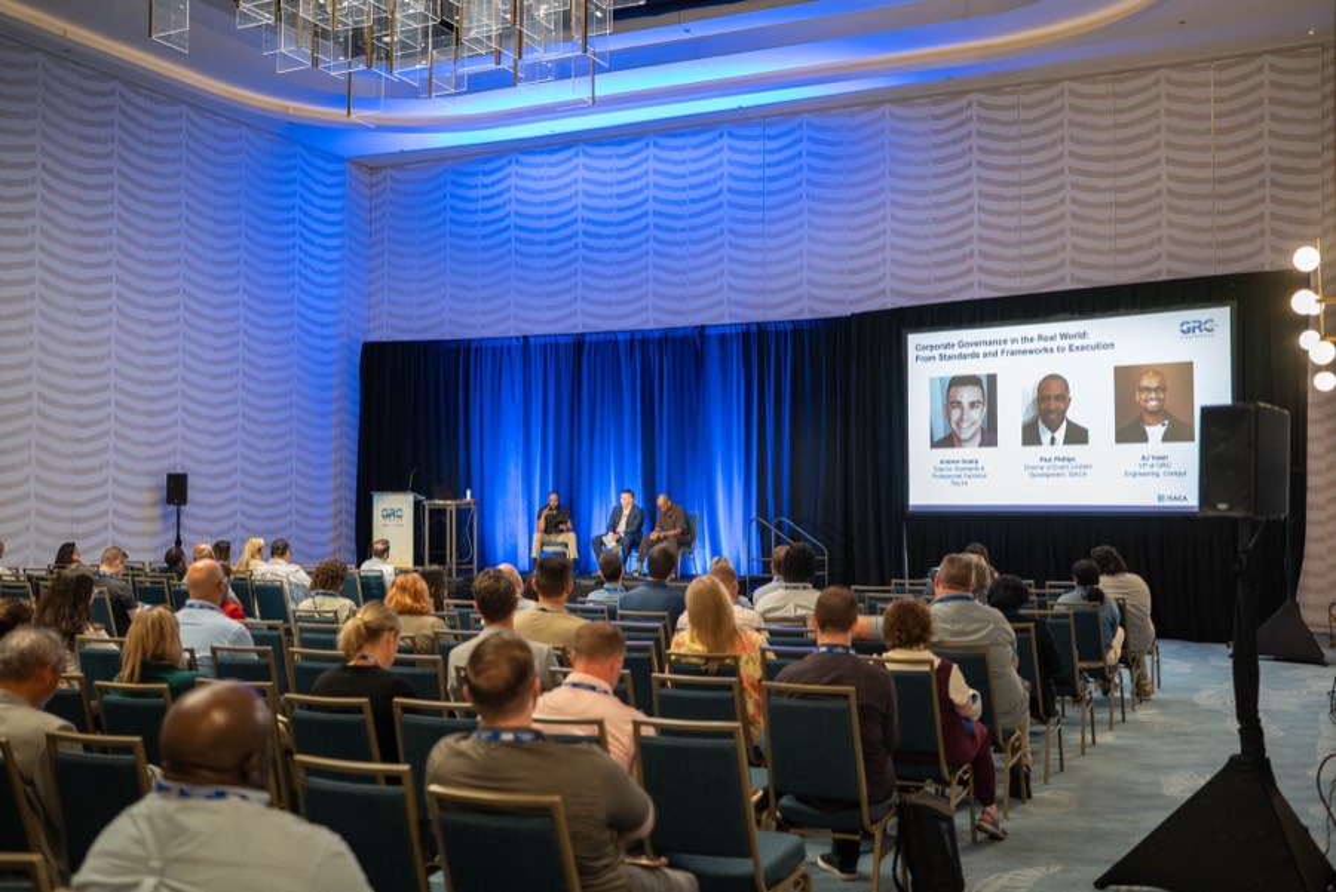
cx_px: 668
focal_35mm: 35
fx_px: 1299
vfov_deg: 37.9
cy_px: 446
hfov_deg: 54.4
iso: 3200
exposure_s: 1/125
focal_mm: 35
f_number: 2
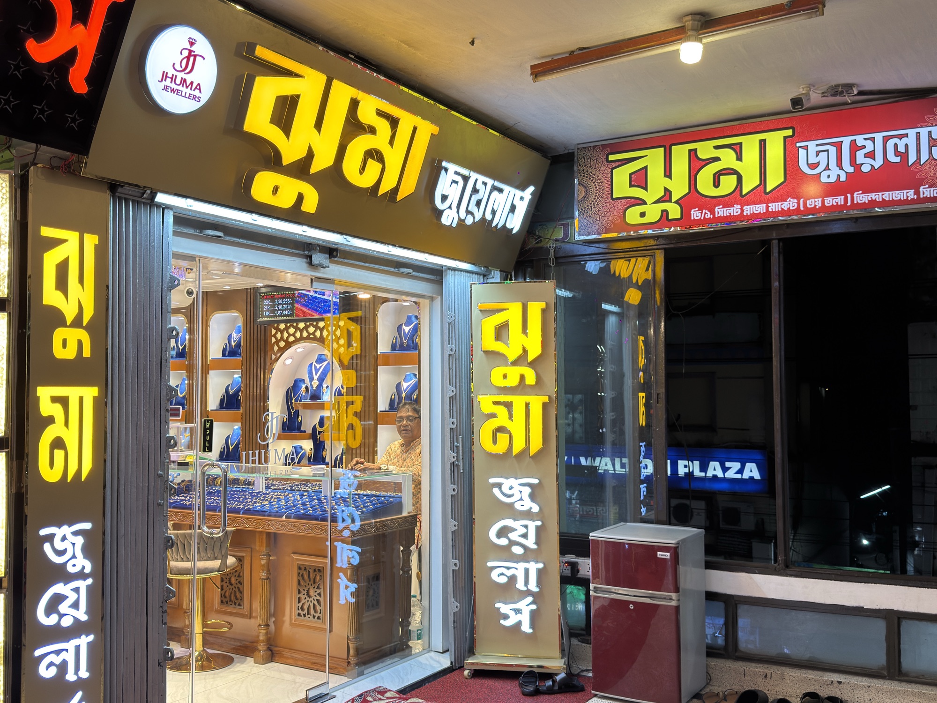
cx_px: 468
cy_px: 352
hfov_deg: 52.6
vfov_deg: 40.7
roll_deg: -0.1
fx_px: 947
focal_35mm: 35
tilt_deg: +3.0
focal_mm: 6.76
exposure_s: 1/100
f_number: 1.78
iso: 50
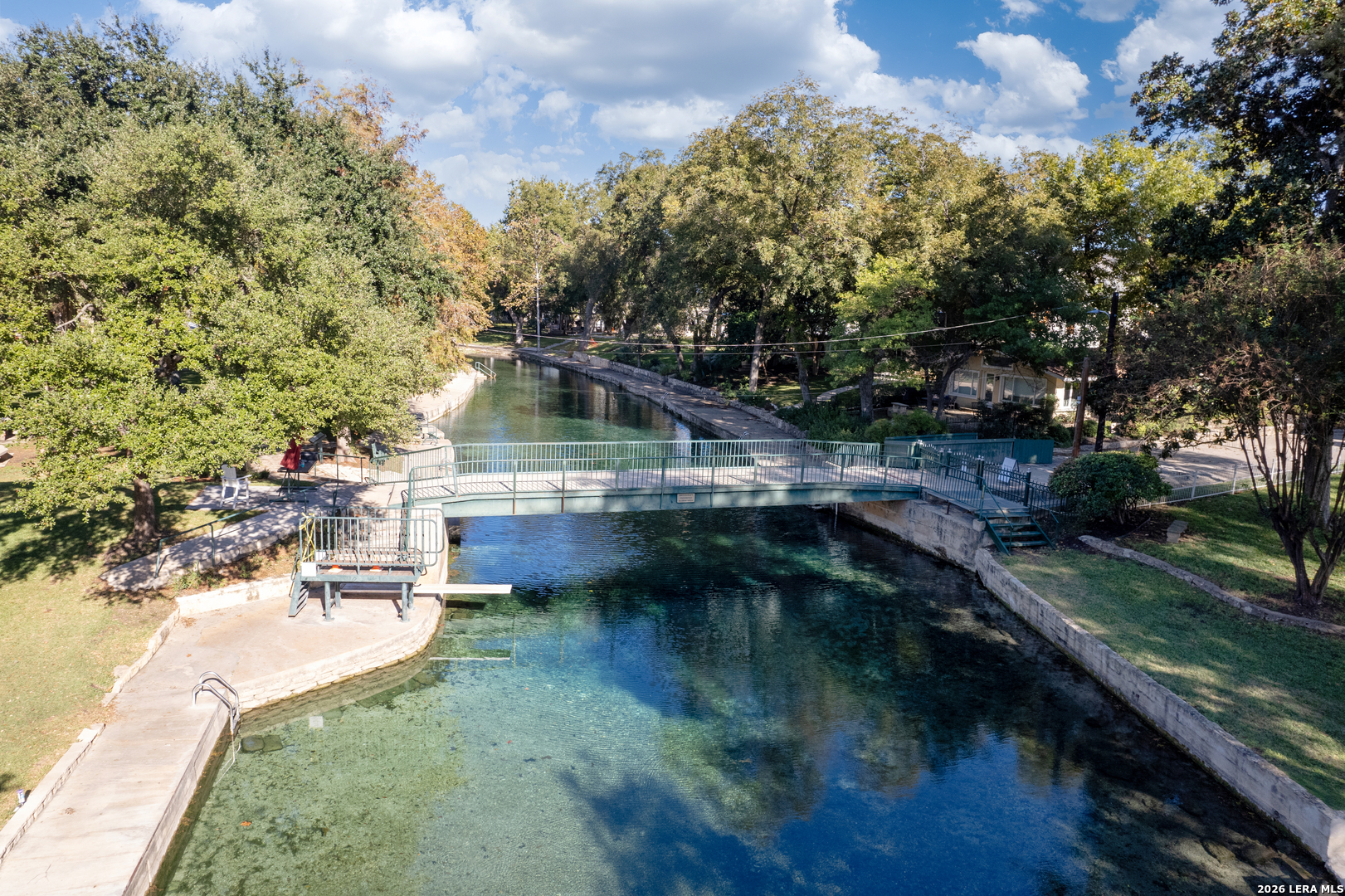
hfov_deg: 78.6
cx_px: 672
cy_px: 448
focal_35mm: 22
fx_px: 822
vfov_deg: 57.2
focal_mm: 8.38
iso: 100
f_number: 2.8
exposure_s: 1/200
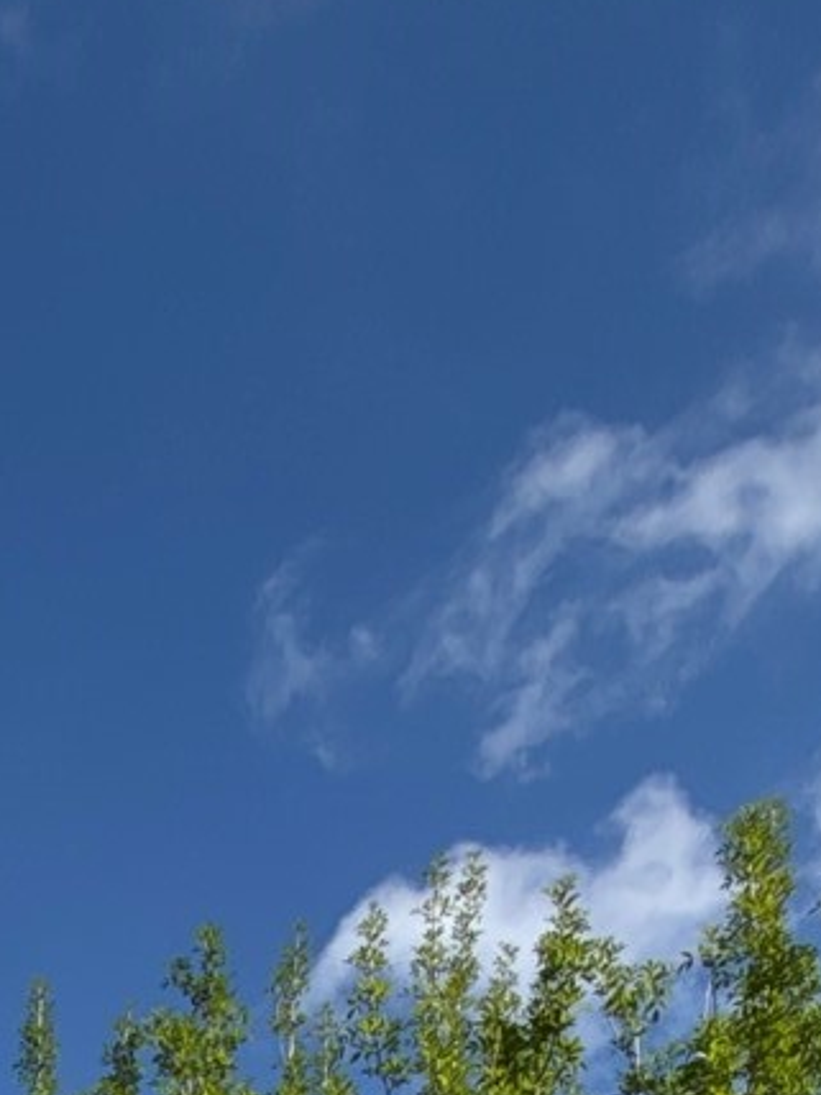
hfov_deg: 20.0
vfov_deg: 15.8
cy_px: 2543
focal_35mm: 67
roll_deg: +0.4
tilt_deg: +0.3
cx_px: -266
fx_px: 2119
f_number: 2.2
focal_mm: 2.22
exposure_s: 1/864
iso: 20
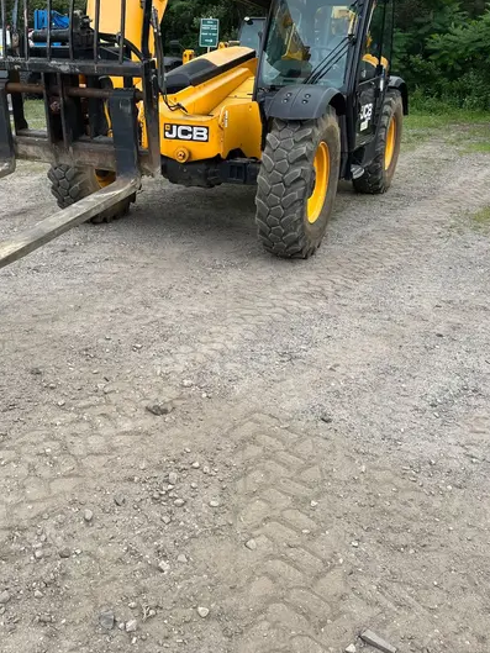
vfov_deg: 50.2
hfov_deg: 39.4
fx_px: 679
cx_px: 186
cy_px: 204
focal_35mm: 36
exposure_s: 1/394
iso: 50
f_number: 1.6
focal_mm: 5.1
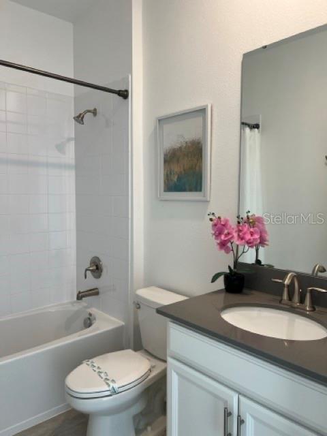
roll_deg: +0.0
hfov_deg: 53.1
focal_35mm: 26
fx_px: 327
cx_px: 164
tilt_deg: -3.9
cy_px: 218
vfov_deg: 67.3
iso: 80
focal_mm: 5.7
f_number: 1.5
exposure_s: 1/120
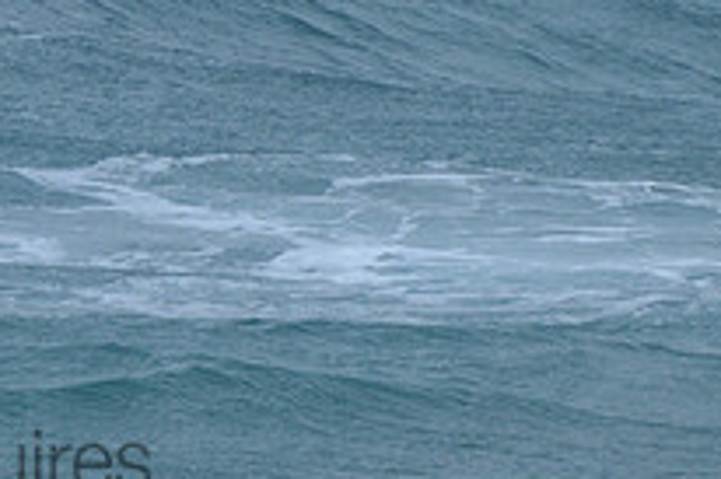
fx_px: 31077
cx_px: -413
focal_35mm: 1553
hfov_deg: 1.3
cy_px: -12
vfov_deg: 0.9
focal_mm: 400
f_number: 8
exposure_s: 1/2000
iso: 500
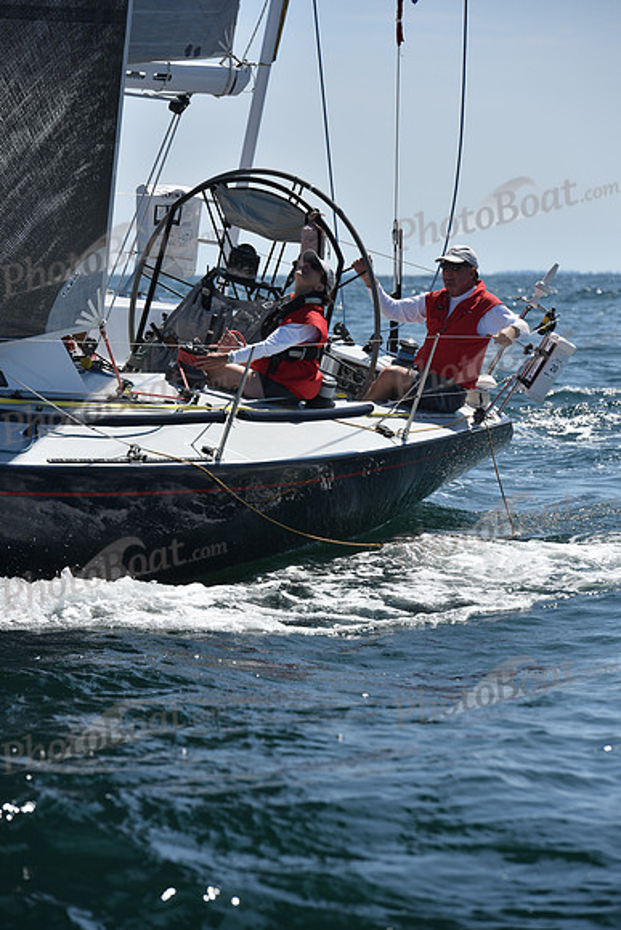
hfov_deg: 7.9
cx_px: 310
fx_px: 4525
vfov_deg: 11.7
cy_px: 465
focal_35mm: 175
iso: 250
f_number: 7.1
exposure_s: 1/1600
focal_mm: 175
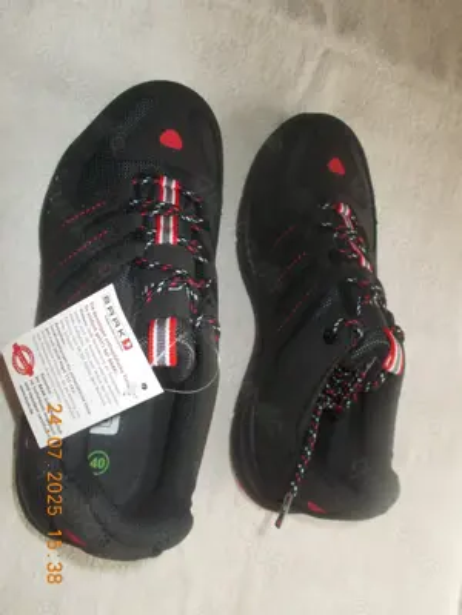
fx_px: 534
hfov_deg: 46.8
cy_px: 308
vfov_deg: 60.0
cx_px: 231
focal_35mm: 30
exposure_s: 1/25
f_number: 3.4
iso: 200
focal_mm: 5.3
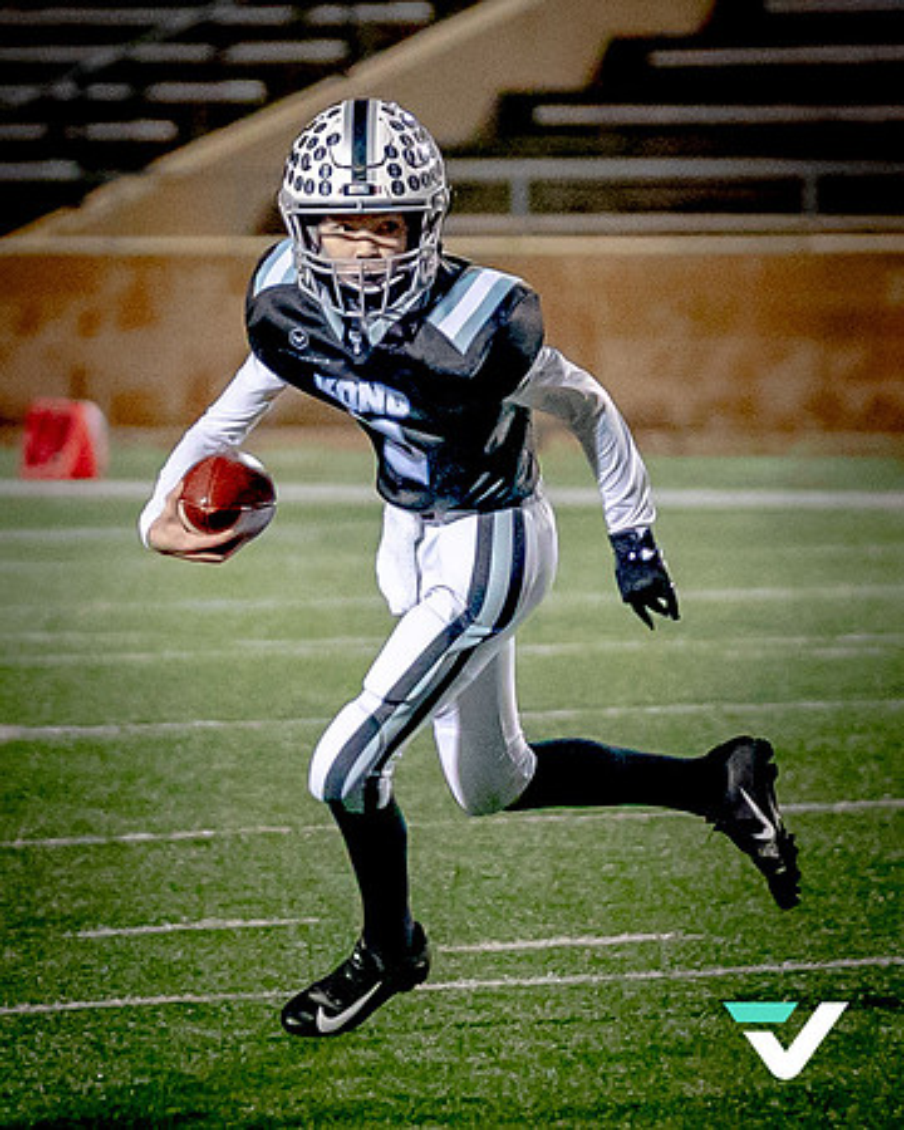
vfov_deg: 3.7
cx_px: 640
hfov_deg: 2.9
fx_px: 17567
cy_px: 417
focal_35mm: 525
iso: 6400
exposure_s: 1/1000
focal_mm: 128
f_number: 2.8
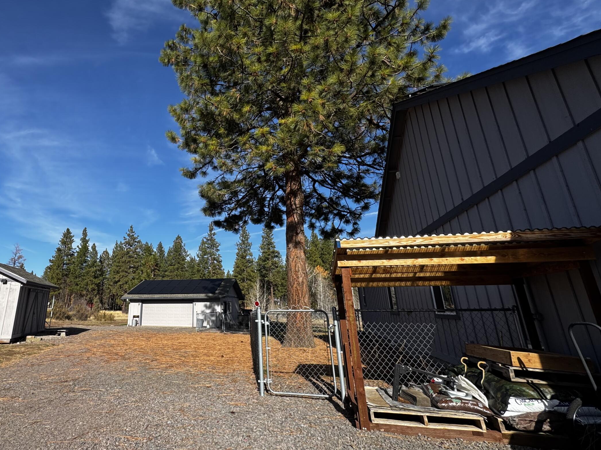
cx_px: 210
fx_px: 347
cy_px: 191
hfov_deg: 79.6
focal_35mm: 20
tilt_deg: +19.4
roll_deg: -0.3
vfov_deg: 65.6
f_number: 2.2
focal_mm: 2.22
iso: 50
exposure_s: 1/1477
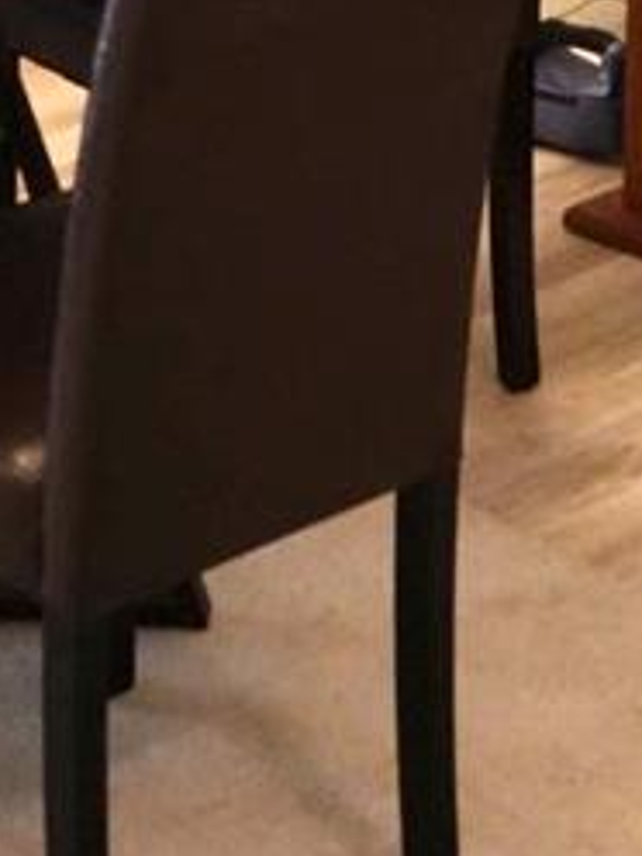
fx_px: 3338
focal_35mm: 135
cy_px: -759
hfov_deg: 11.0
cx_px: 264
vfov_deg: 13.0
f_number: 3.5
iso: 6400
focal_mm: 29
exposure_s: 1/160
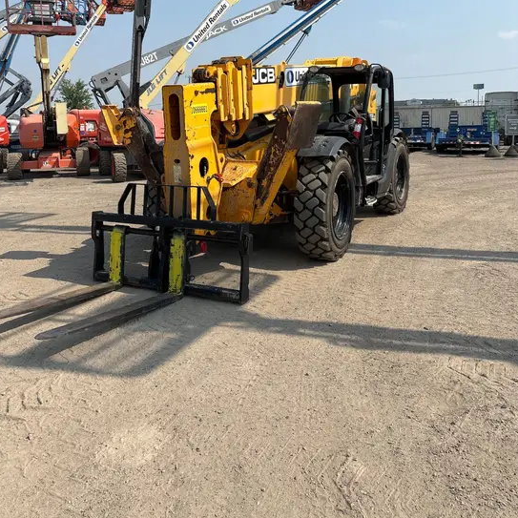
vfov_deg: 51.6
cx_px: 259
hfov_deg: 52.5
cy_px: 173
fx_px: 525
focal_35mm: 31
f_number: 1.6
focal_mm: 5.96
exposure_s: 1/4425
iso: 50
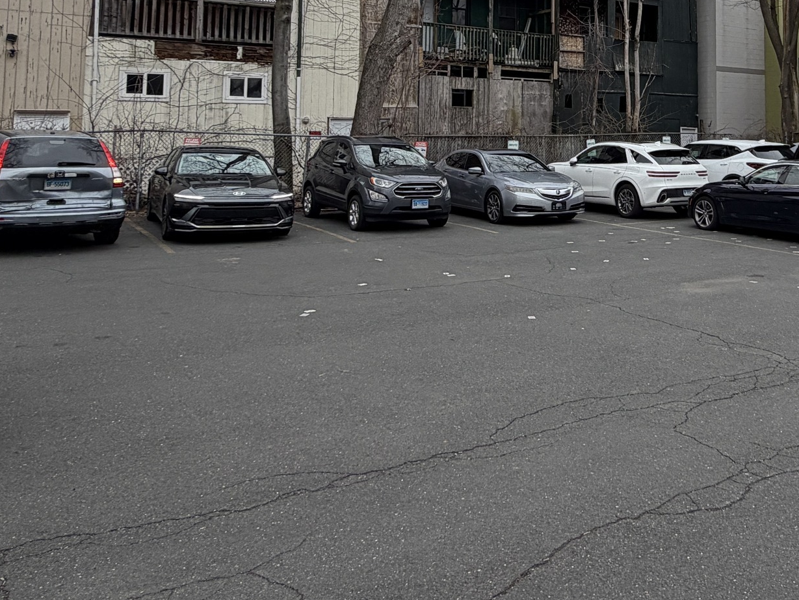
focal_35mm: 35
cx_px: 607
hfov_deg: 50.3
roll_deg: +0.3
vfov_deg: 38.3
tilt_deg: +5.2
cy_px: 75
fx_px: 808
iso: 32
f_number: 2.2
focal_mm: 2.22
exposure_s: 1/770
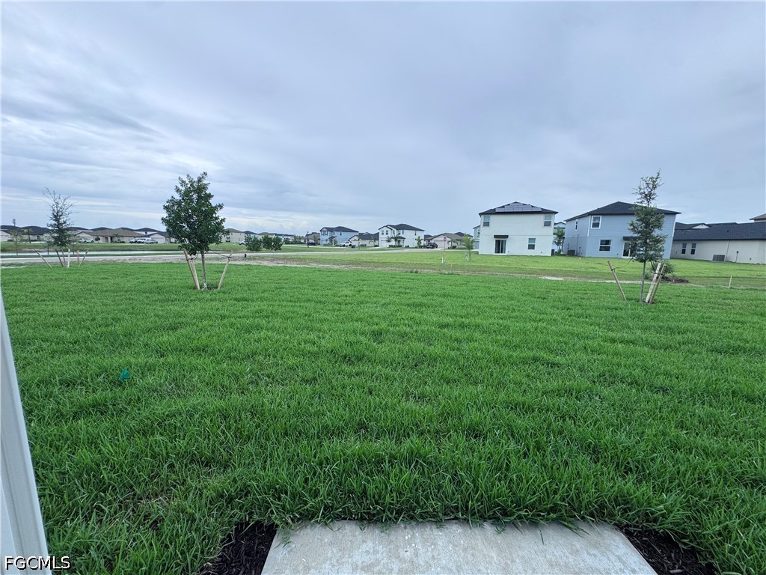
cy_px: 288
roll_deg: -0.9
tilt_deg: -9.0
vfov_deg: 85.7
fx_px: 310
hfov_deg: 102.1
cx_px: 383
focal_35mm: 14
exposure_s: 1/1370
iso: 50
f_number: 2.2
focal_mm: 2.22
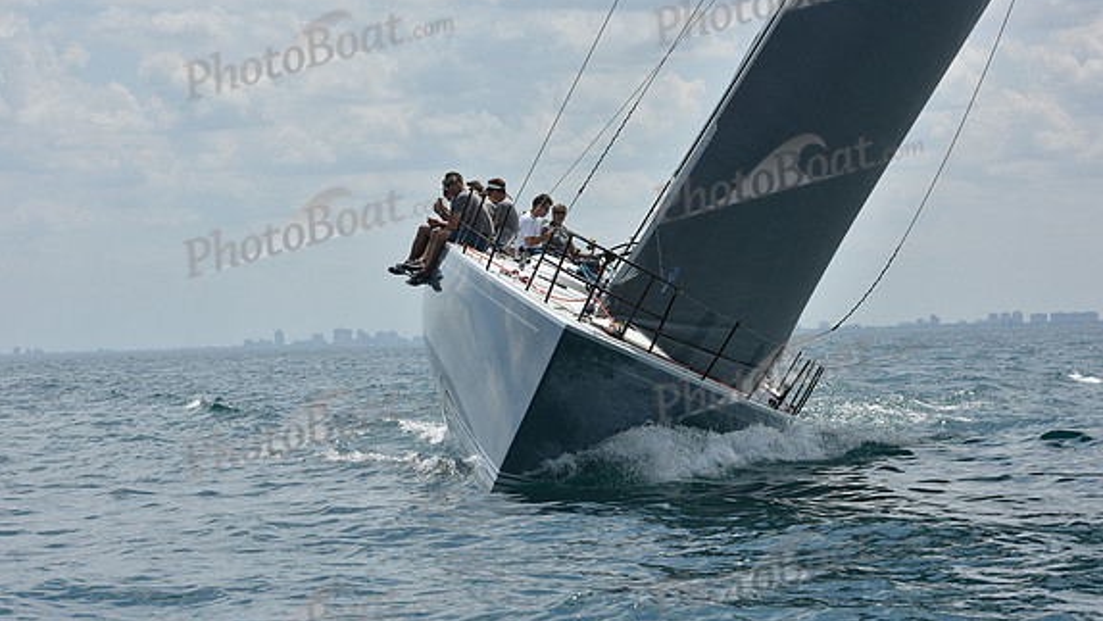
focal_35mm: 108
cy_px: 301
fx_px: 3159
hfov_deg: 19.8
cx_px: 555
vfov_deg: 11.2
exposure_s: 1/1250
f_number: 9
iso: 250
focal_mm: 102
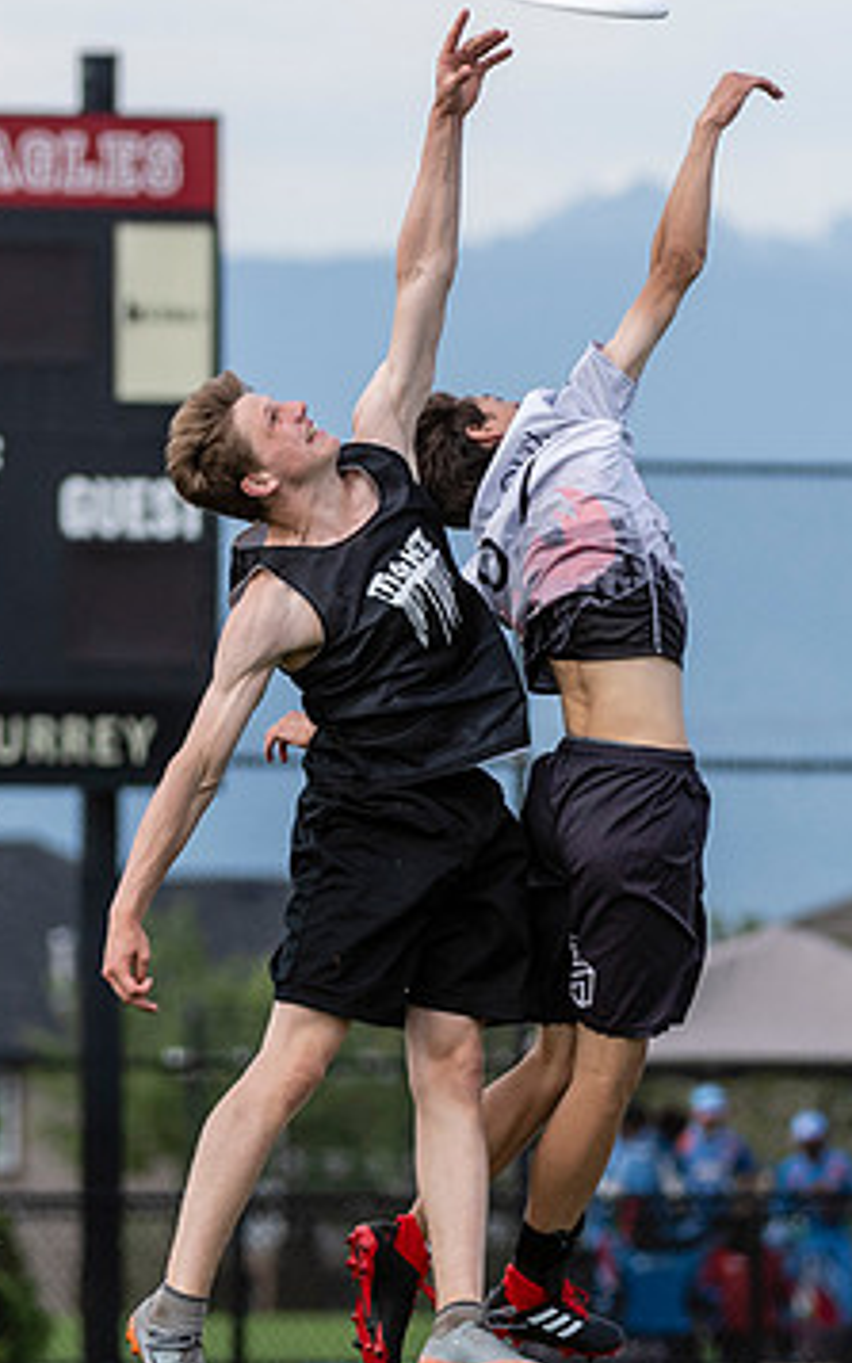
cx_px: 379
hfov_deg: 1.9
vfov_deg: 3.1
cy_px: 860
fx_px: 25459
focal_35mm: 685
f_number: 4
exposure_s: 1/1250
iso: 250
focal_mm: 220
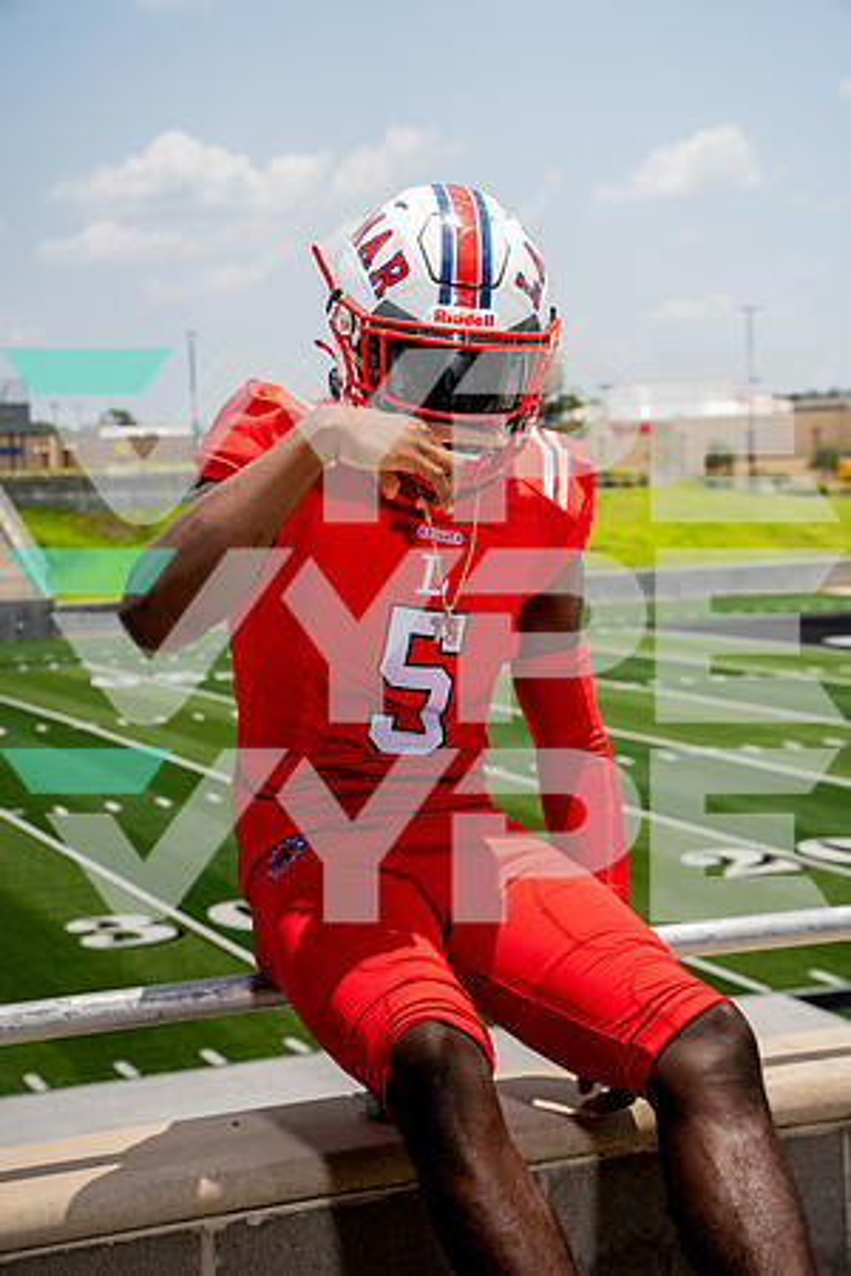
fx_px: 2482
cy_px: 638
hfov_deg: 19.5
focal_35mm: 70
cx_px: 426
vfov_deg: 28.8
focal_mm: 70
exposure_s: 1/250
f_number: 7.1
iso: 100
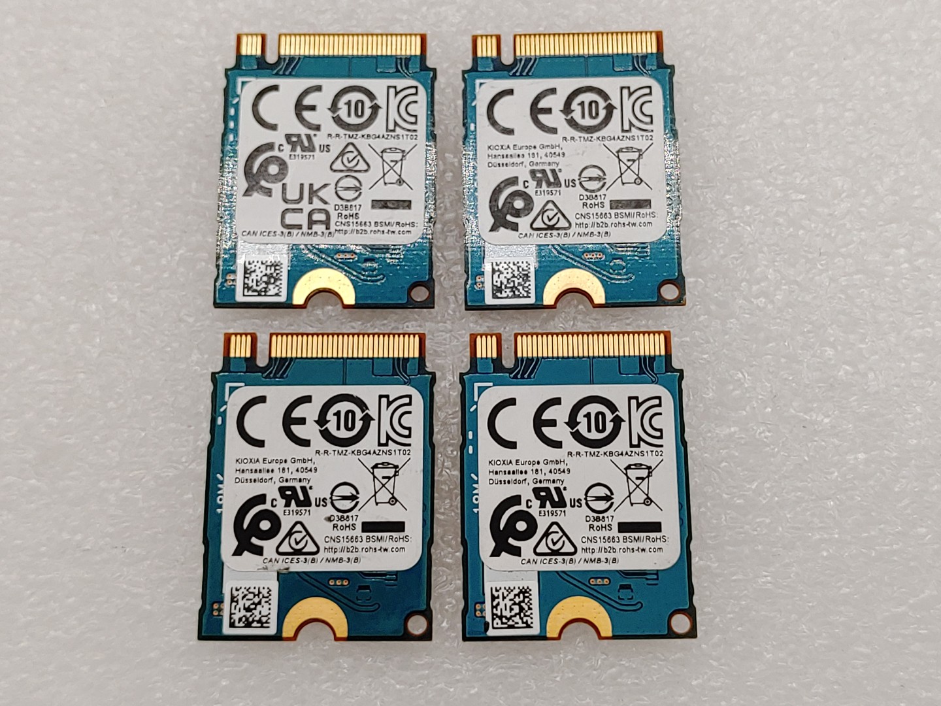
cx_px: 470
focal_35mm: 59
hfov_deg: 32.7
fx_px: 1604
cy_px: 353
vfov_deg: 24.8
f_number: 1.8
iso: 50
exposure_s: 1/190
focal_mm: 4.36
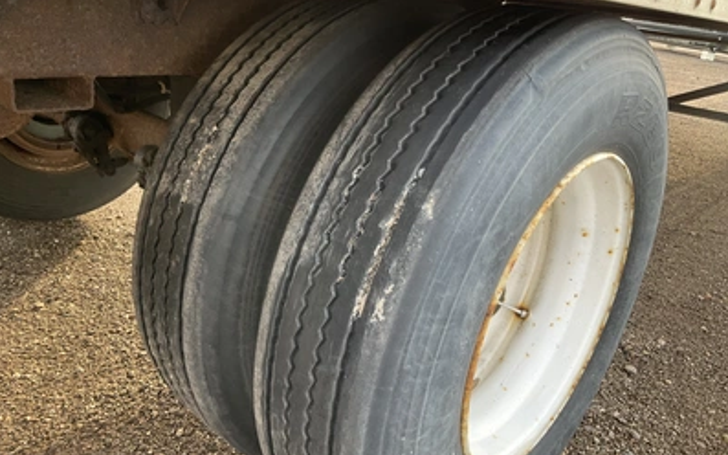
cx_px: 363
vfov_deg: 40.5
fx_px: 615
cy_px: 200
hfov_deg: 61.2
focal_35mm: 31
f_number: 1.8
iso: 40
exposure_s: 1/122
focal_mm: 3
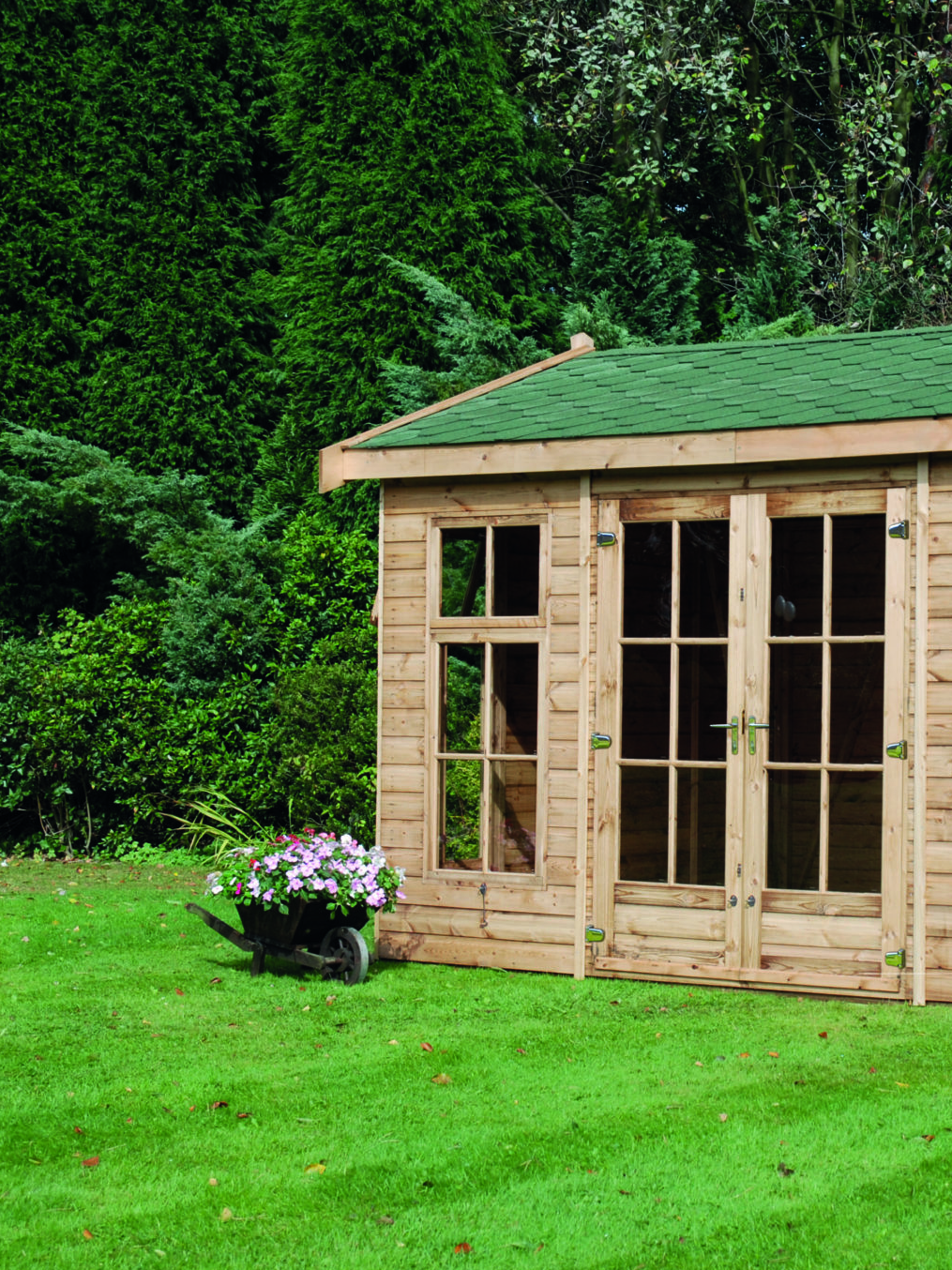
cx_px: 882
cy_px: 634
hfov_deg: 21.2
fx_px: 2484
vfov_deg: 28.7
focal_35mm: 68
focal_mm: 31
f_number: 7.1
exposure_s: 1/200
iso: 100
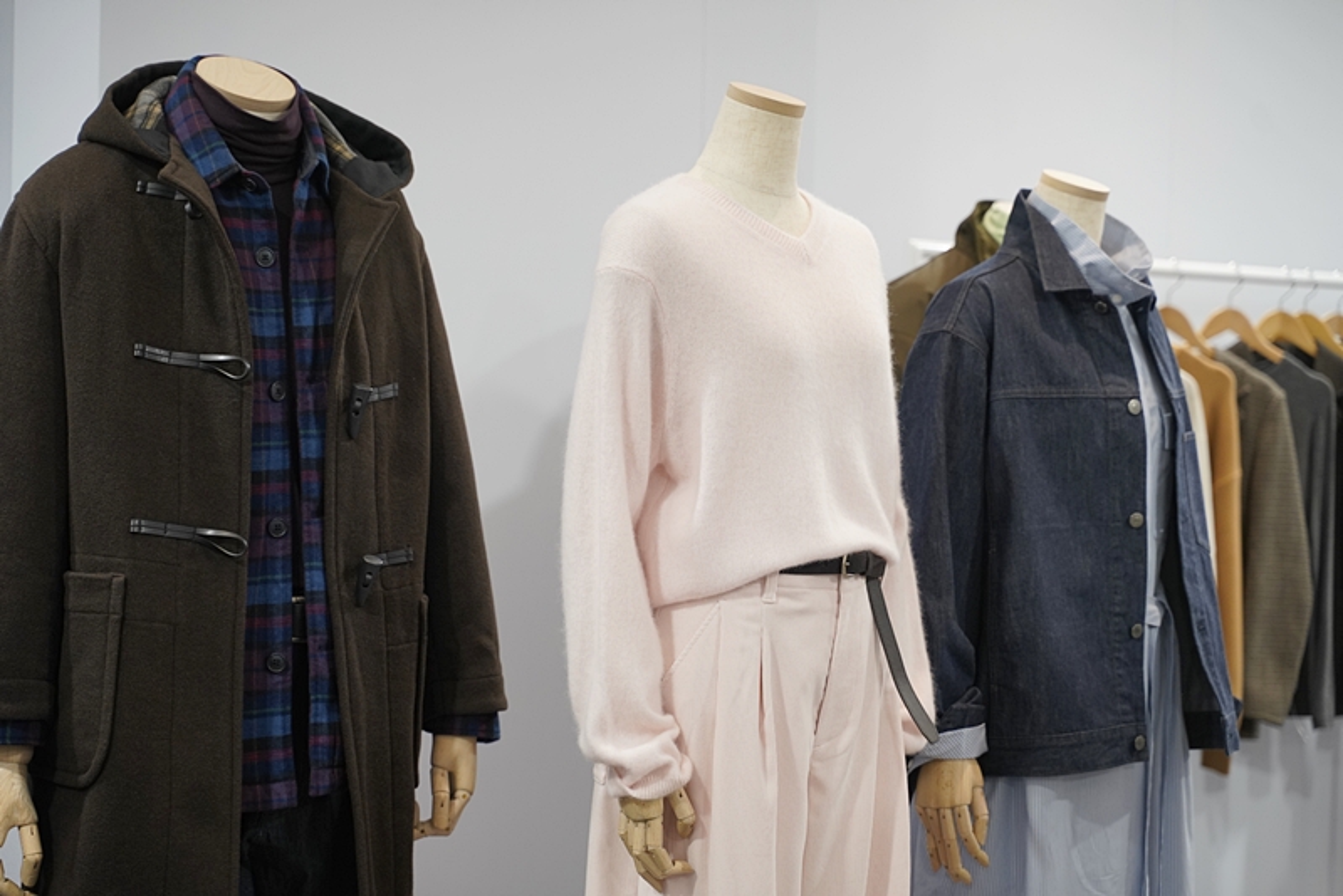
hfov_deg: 28.1
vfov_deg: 18.9
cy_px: 448
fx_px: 2687
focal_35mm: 72
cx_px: 672
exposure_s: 1/160
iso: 1000
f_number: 4
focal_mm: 72
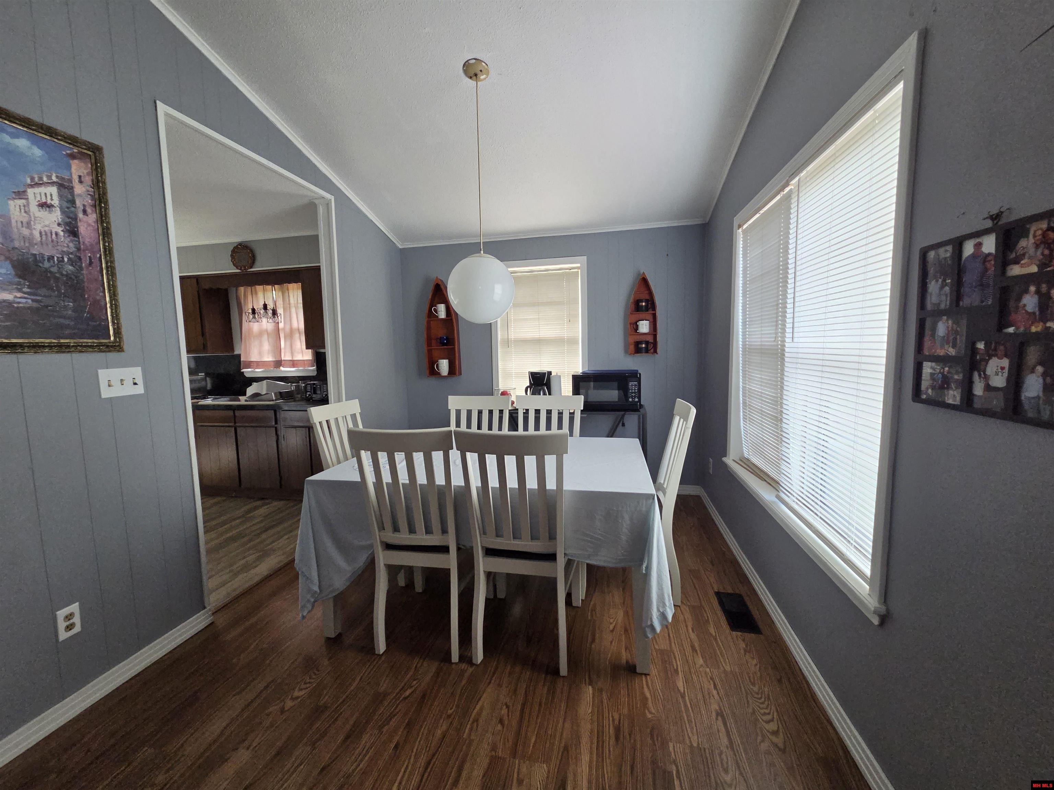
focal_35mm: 13
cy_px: 395
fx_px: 396
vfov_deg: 89.9
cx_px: 527
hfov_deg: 106.2
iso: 400
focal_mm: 2.2
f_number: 2.2
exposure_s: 1/100
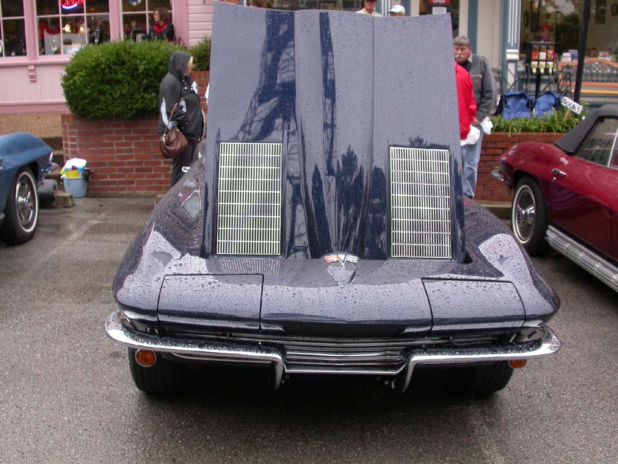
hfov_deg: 49.0
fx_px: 678
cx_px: 309
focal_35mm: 38
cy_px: 232
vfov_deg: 37.7
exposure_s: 1/82.9
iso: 100
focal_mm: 7.85
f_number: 3.7
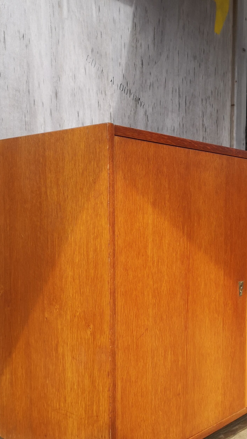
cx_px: 144
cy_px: 278
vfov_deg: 46.9
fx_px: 501
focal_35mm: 43
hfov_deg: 27.7
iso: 50
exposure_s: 1/654
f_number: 1.8
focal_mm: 5.58
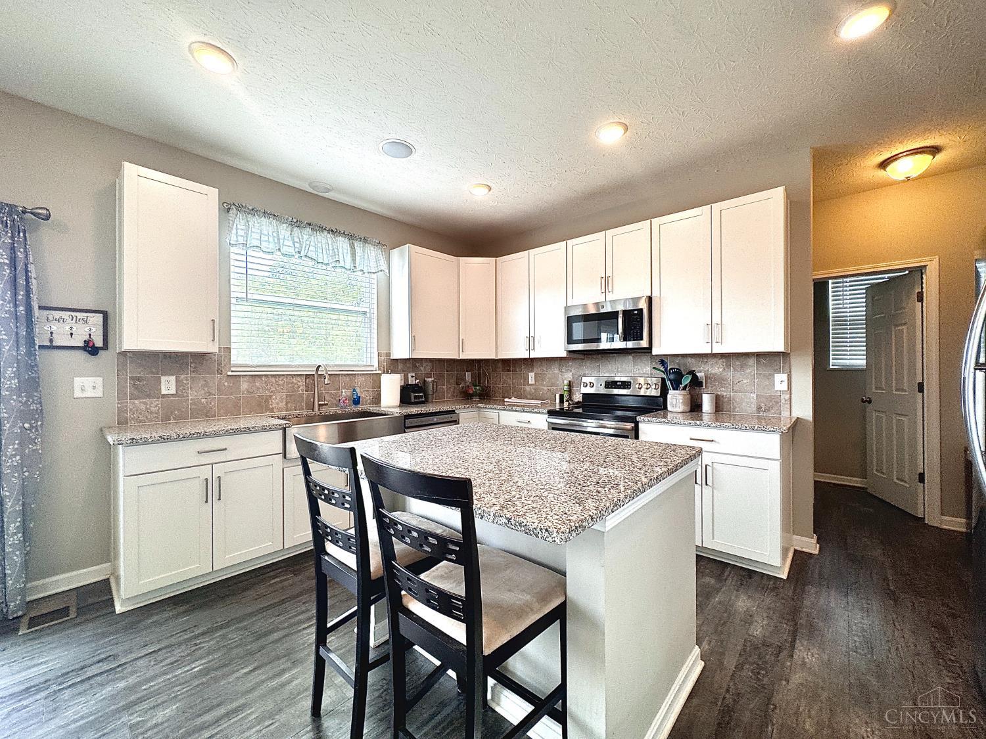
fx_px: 399
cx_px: 493
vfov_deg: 85.7
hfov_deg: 102.1
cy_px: 370
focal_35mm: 14
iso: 100
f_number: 2.2
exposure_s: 1/120
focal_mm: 2.22
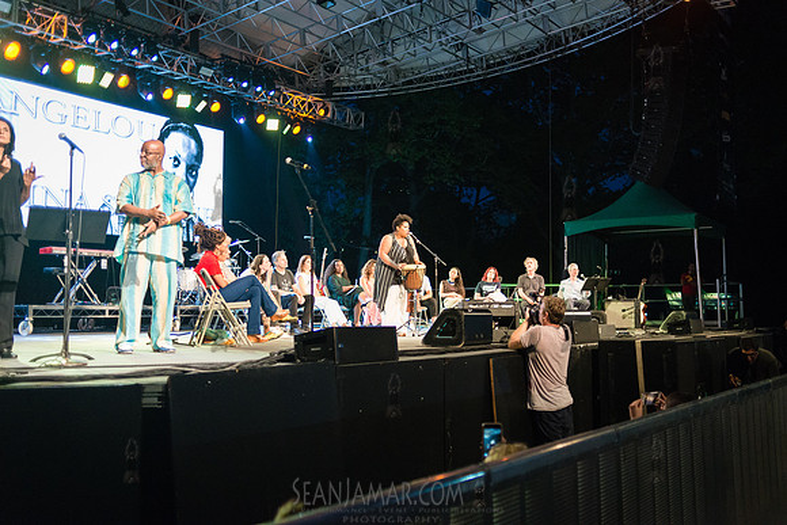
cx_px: 394
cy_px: 262
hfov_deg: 54.4
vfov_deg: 37.9
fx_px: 765
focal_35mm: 35
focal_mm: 35
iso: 3200
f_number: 2
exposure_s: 1/640
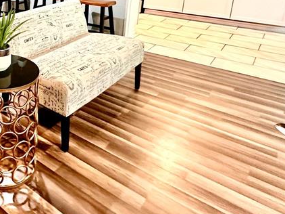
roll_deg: +1.8
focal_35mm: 34
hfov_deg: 43.4
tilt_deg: -13.6
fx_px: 280
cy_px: 14
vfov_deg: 38.3
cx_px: -20
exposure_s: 1/60
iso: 640
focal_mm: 2.22
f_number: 2.2
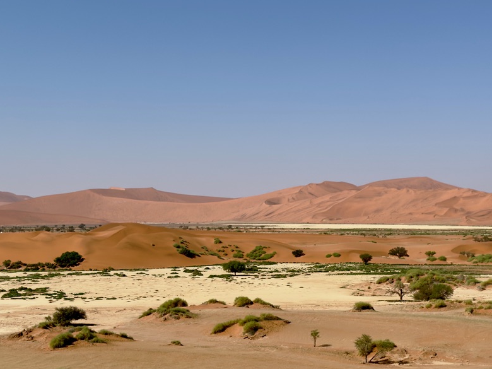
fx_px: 895
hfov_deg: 30.7
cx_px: 268
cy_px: 265
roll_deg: +0.7
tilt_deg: -3.6
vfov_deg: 23.1
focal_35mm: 63
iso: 100
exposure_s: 1/9434
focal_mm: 6.76
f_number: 1.78
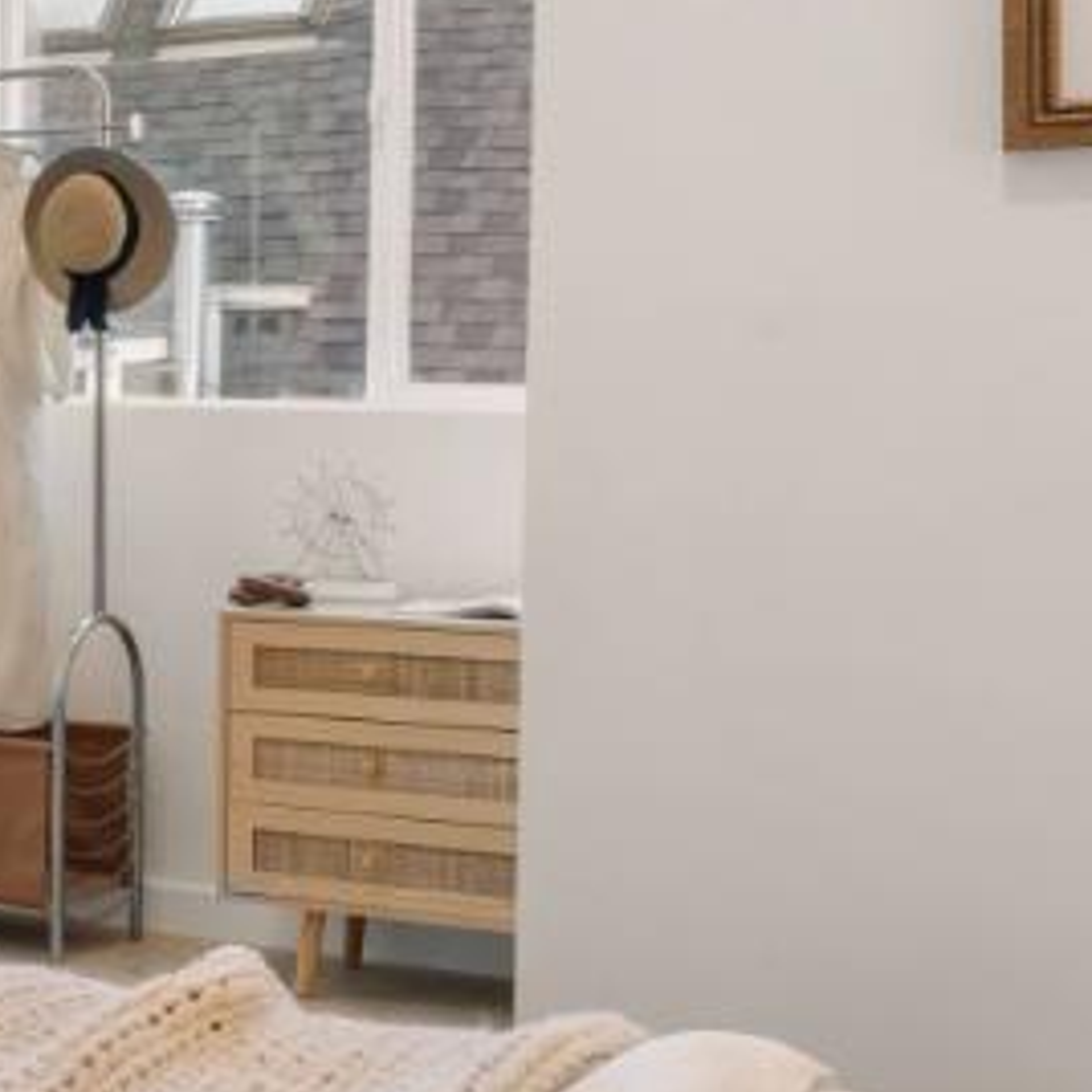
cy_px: 432
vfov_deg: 22.7
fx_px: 2712
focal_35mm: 76
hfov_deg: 17.3
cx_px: -1015
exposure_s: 1/5
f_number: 16
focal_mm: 16
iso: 400
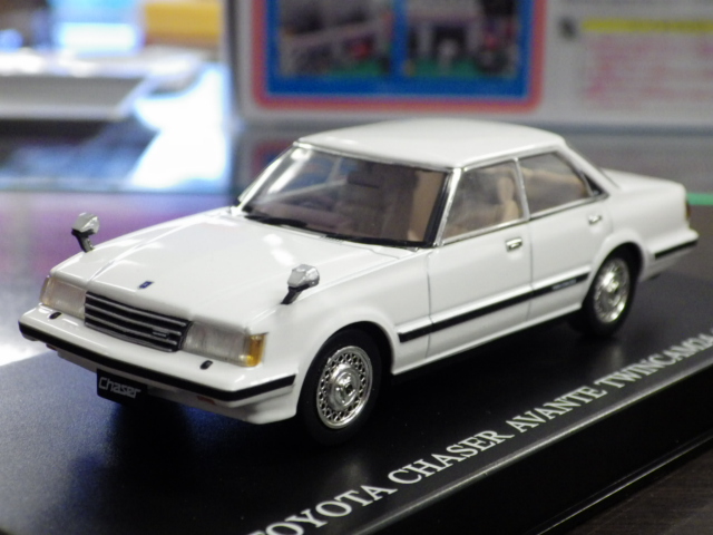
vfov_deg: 20.7
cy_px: 268
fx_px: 1462
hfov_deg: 27.4
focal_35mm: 71
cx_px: 356
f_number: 4.2
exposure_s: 1/60
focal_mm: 12.8
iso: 800
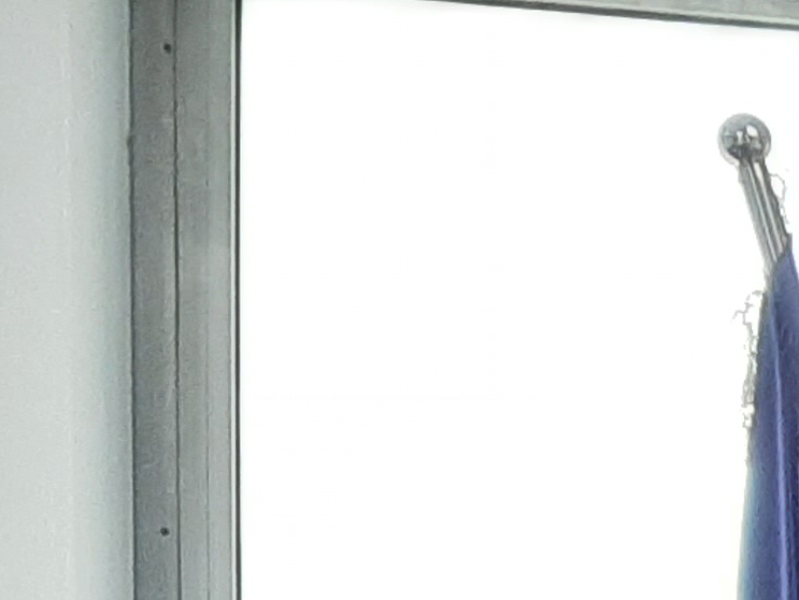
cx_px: 1579
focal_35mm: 141
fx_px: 3256
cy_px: 1211
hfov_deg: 12.4
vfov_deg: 9.8
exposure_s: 1/50
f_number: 1.7
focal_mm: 3.93
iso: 125
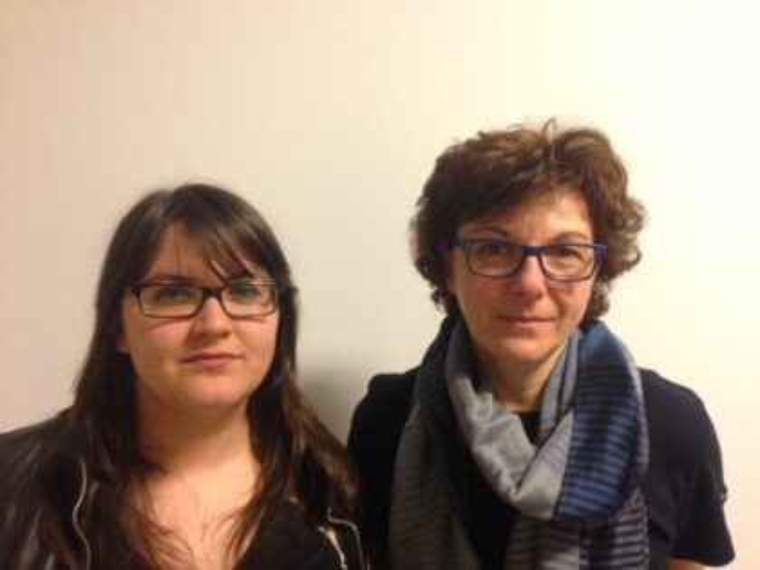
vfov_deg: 42.9
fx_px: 725
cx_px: 380
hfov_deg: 55.4
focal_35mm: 33
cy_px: 285
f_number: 2.4
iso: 320
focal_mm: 4.13
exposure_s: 1/20
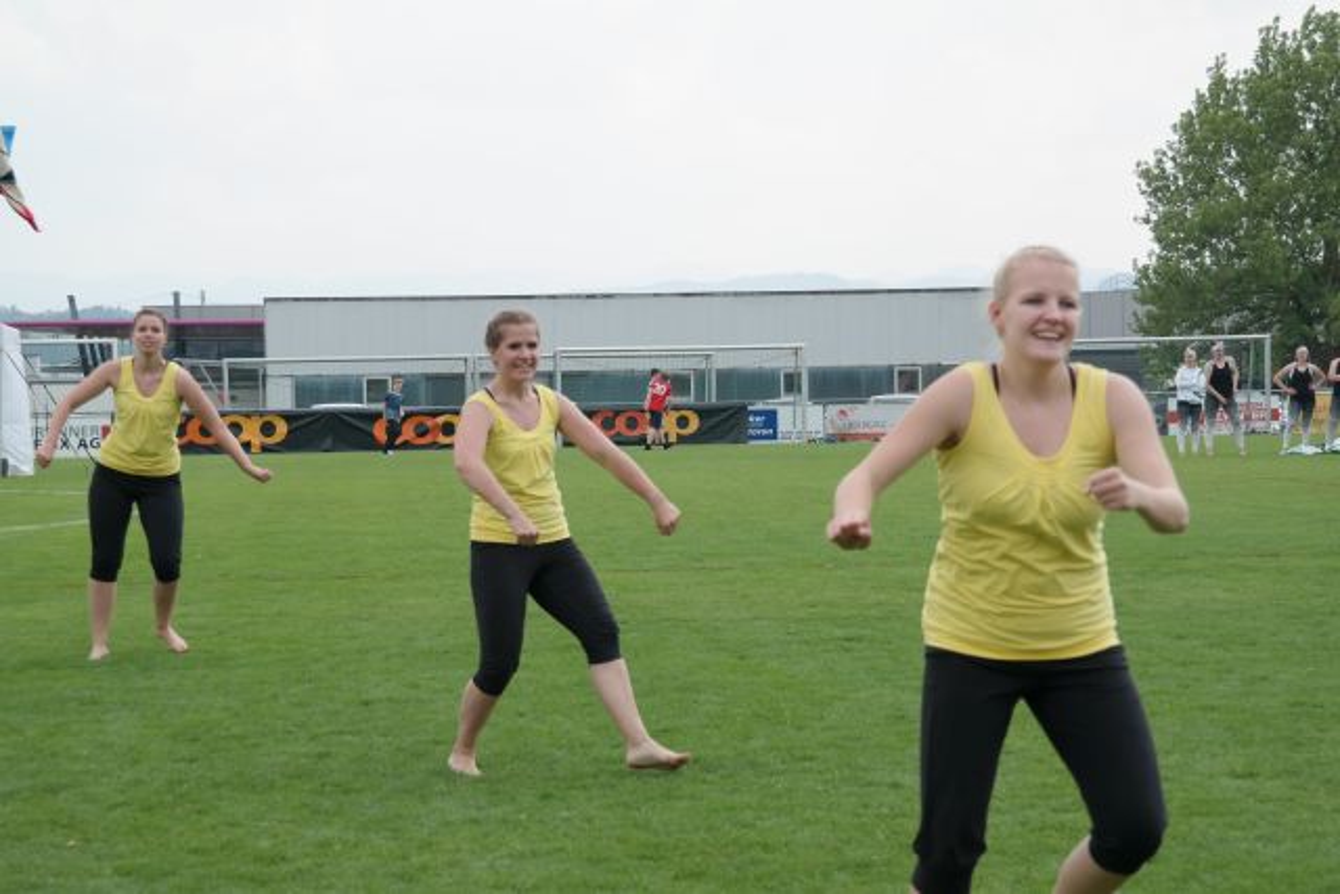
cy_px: 447
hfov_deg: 24.2
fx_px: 3127
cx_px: 670
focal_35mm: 84
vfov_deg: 16.3
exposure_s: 1/400
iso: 200
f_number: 7.1
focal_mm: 55
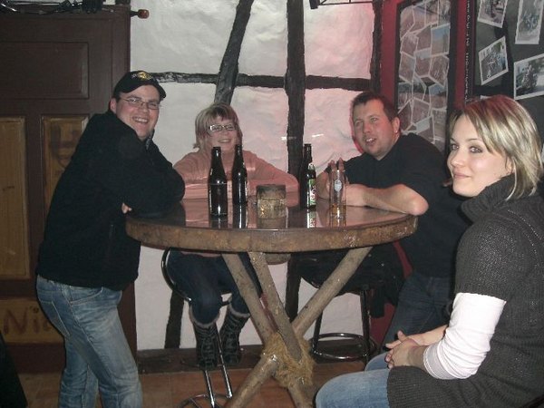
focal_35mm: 38
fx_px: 597
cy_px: 204
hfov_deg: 49.0
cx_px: 272
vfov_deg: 37.7
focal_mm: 6.2
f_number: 2.7
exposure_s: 1/60
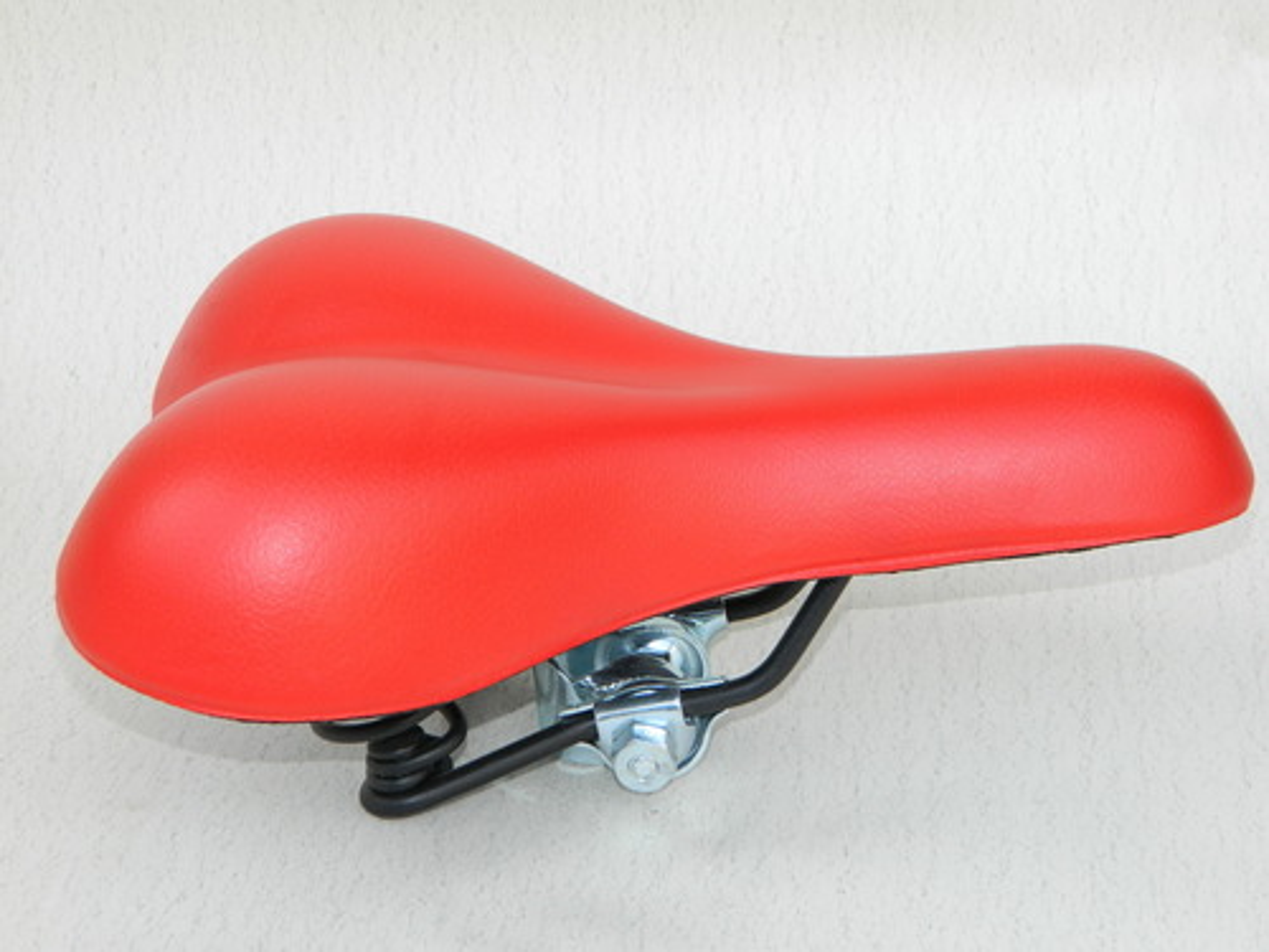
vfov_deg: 17.6
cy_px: 476
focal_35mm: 84
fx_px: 3079
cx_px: 634
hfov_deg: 23.3
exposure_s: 1/200
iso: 80
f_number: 4.2
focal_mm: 15.1
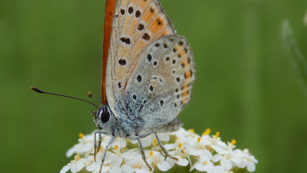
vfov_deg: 9.4
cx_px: 154
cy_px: 76
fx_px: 1050
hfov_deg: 16.6
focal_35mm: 129
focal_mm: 20.9
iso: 80
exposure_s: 1/250
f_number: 4.8
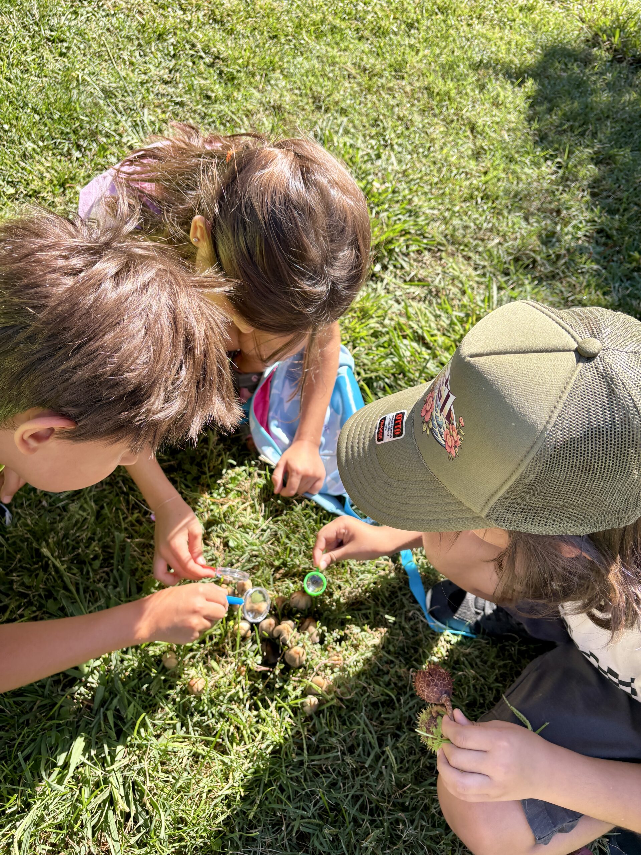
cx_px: 320
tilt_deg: -49.7
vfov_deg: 67.3
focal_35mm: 26
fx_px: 642
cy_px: 428
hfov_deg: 53.1
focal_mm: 5.96
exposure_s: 1/410
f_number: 1.6
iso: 50
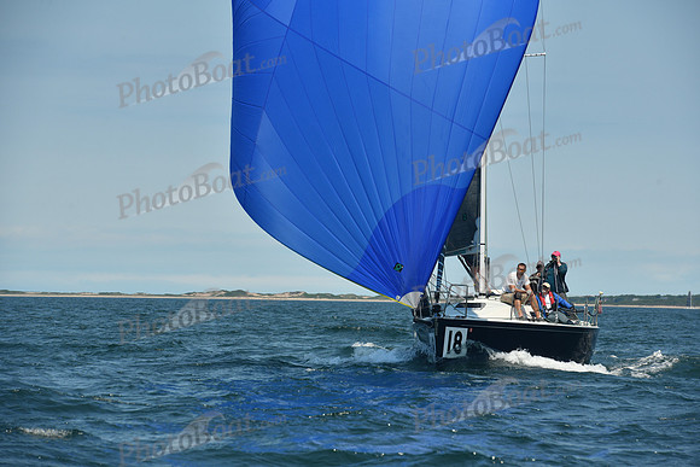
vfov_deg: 6.9
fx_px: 3890
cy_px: 234
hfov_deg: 10.3
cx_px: 350
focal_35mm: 200
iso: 320
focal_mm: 200
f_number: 9
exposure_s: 1/640
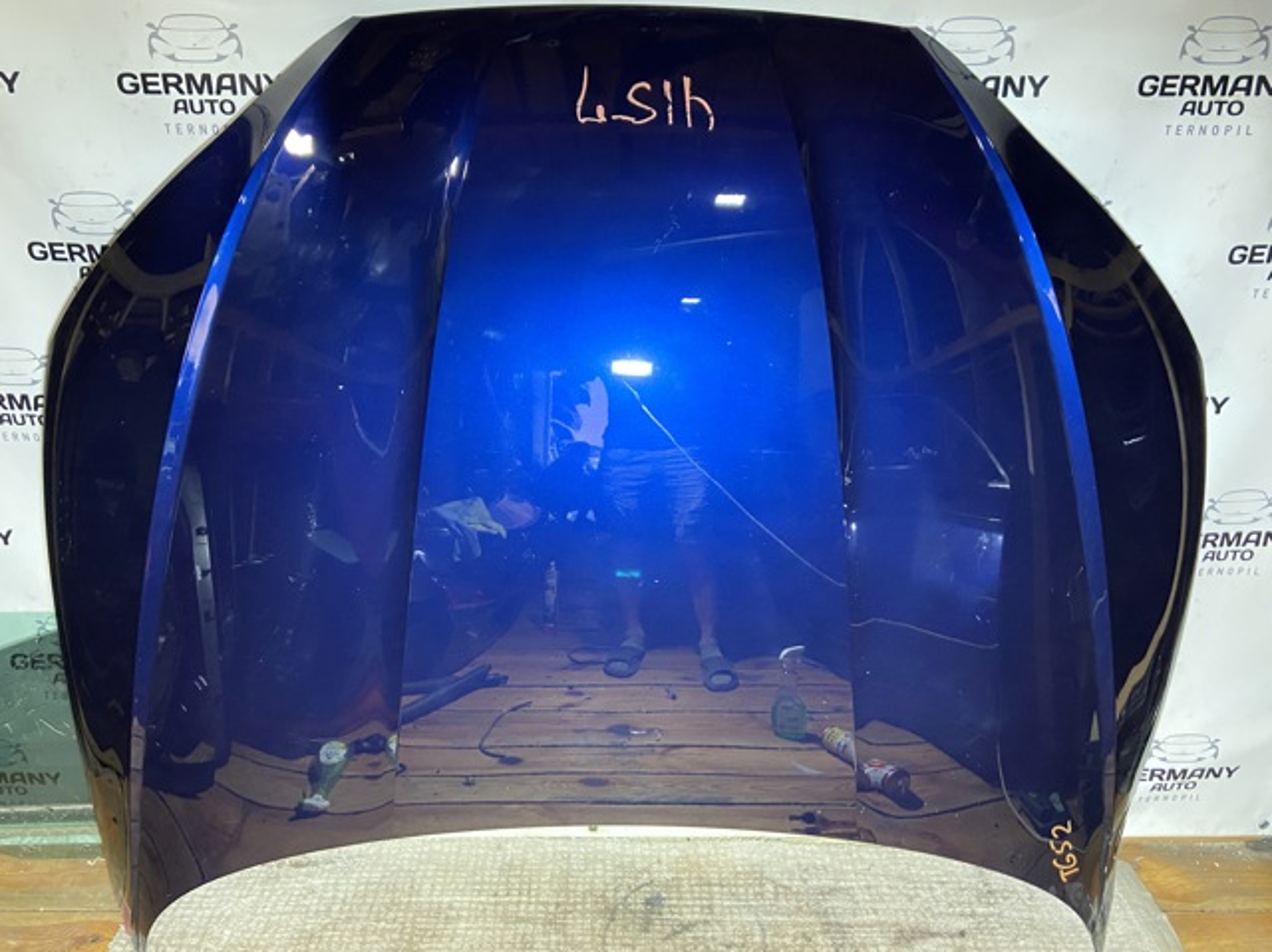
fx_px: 955
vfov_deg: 53.0
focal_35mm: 26
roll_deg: -1.3
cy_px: 476
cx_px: 636
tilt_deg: -23.8
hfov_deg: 67.3
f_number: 1.8
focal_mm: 4.25
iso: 500
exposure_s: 1/33
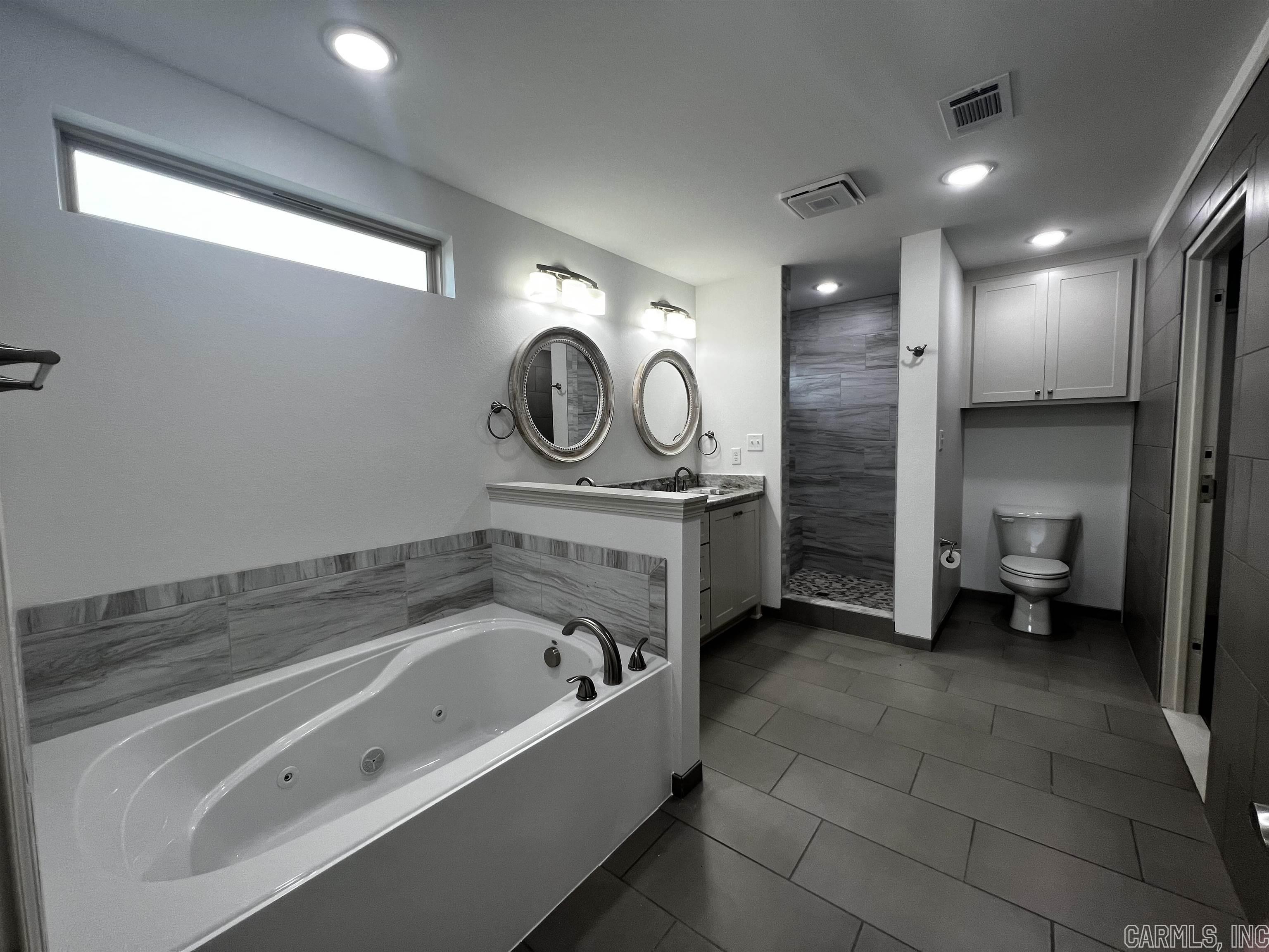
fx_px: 477
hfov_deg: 106.2
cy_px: 476
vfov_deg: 89.9
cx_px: 634
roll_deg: +0.9
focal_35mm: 13
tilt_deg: -5.2
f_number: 1.8
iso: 64
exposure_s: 1/120
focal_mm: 1.57
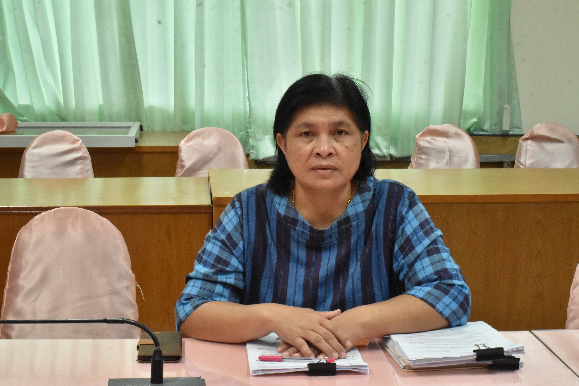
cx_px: 290
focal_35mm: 75
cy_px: 193
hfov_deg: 27.0
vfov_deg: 18.2
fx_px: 1206
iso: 3200
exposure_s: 1/25
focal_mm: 50
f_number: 20
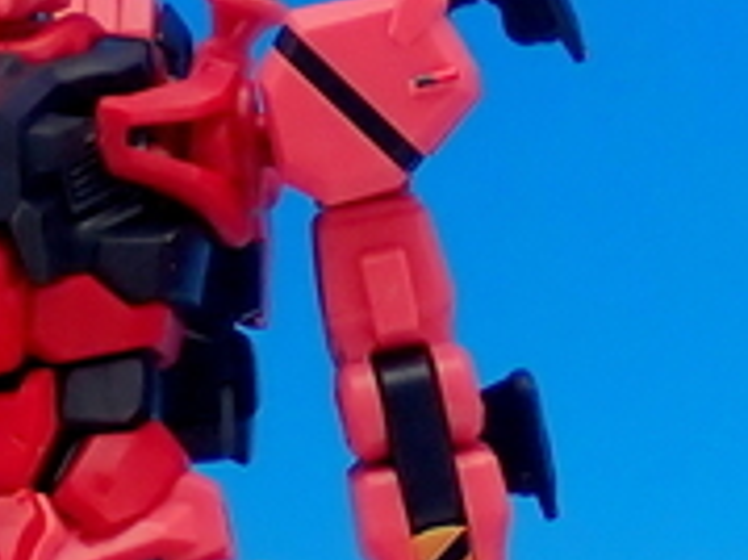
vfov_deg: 4.8
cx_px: 1308
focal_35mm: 309
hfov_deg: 6.3
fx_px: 6673
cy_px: 832
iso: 100
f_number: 3.3
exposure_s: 1/25
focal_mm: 9.65
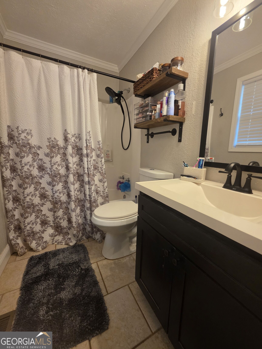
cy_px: 174
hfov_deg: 89.9
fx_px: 131
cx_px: 131
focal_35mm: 13
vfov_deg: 106.2
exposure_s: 1/60
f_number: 1.9
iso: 250
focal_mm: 2.2
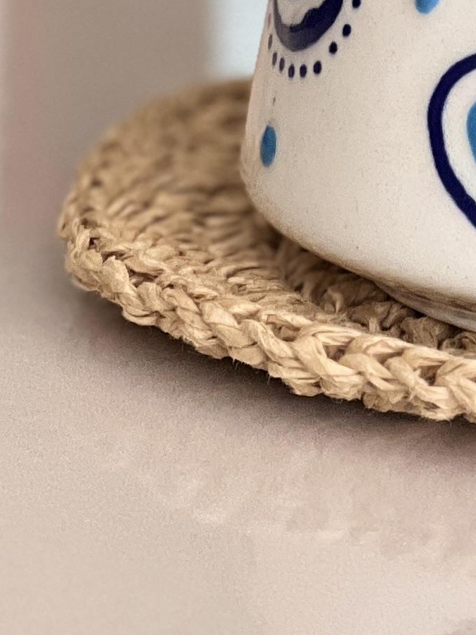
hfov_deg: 4.3
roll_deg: -4.1
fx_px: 6325
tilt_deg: -9.5
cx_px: 755
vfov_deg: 5.6
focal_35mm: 345
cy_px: -543
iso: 250
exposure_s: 1/121
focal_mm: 9
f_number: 2.8
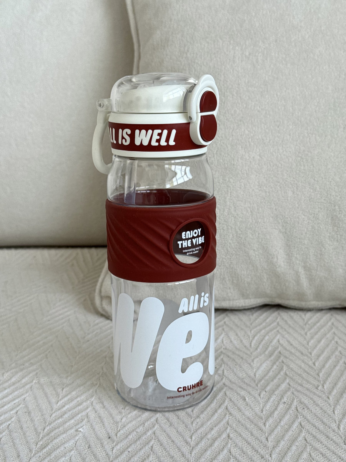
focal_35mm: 48
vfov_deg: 39.7
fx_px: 640
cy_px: 231
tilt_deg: -15.6
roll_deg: +0.2
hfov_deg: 30.3
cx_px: 173
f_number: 1.78
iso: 80
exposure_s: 1/232
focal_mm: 6.76
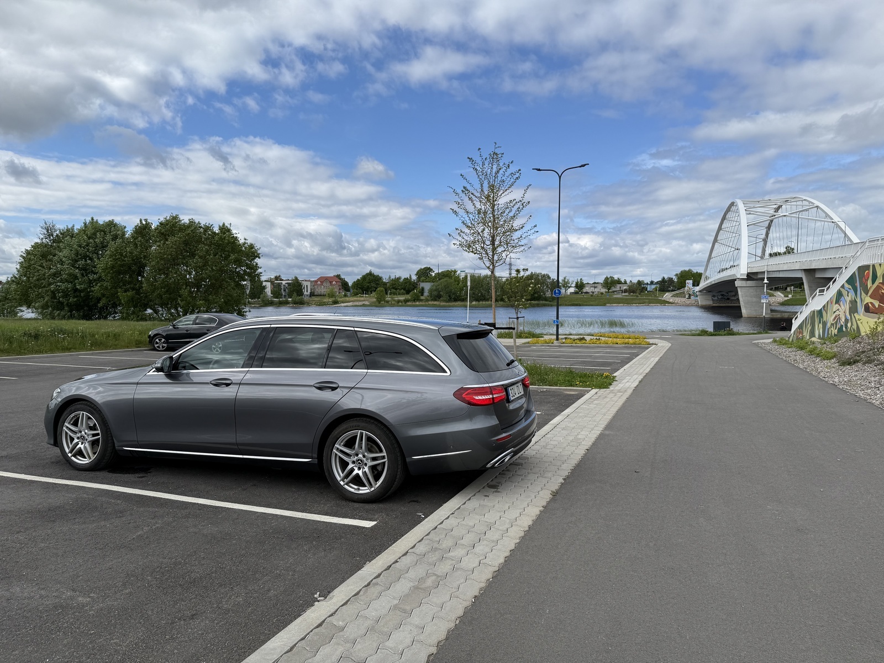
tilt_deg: -3.1
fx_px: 613
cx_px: 442
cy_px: 332
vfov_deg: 56.8
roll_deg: +0.2
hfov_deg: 71.6
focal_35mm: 24
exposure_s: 1/5714
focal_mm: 6.76
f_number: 1.78
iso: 80
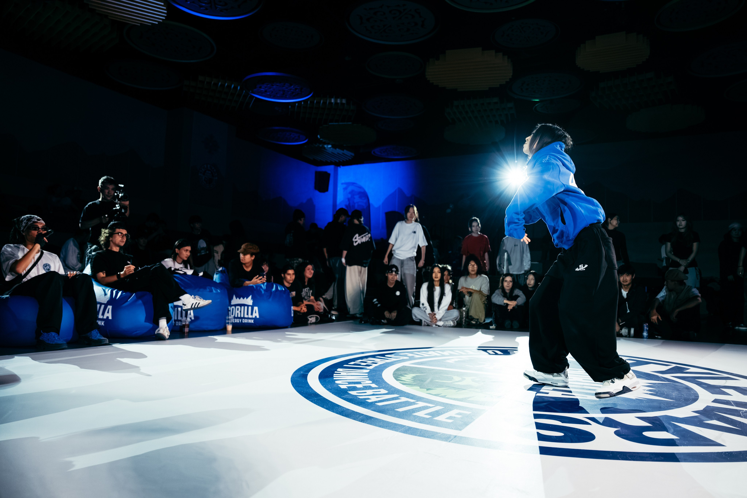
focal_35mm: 24
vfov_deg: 53.1
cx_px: 374
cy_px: 249
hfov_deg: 73.7
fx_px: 498
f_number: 2.8
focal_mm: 24
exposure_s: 1/800
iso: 3200
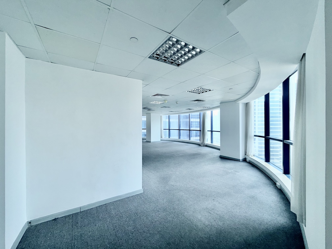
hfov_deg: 102.1
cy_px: 124
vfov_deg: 85.7
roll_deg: +0.9
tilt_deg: -0.7
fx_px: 134
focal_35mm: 14
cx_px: 166
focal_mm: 2.22
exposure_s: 1/121
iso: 32
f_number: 2.2
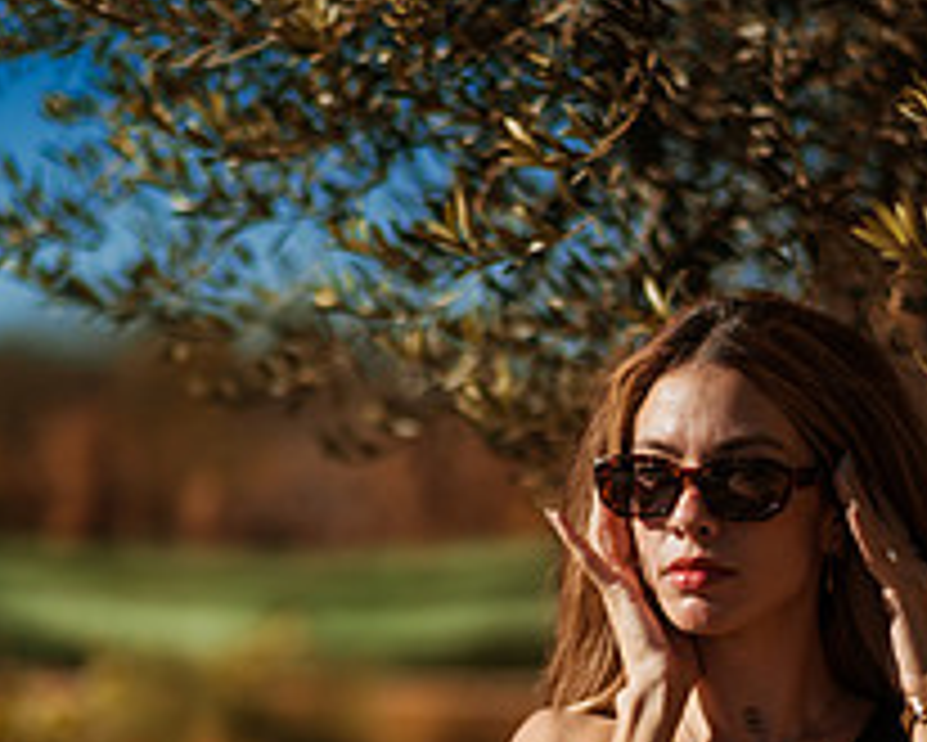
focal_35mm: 119
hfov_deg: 16.1
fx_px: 3266
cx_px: 666
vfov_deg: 12.9
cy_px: 670
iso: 50
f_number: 1.4
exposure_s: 1/8000
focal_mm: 58
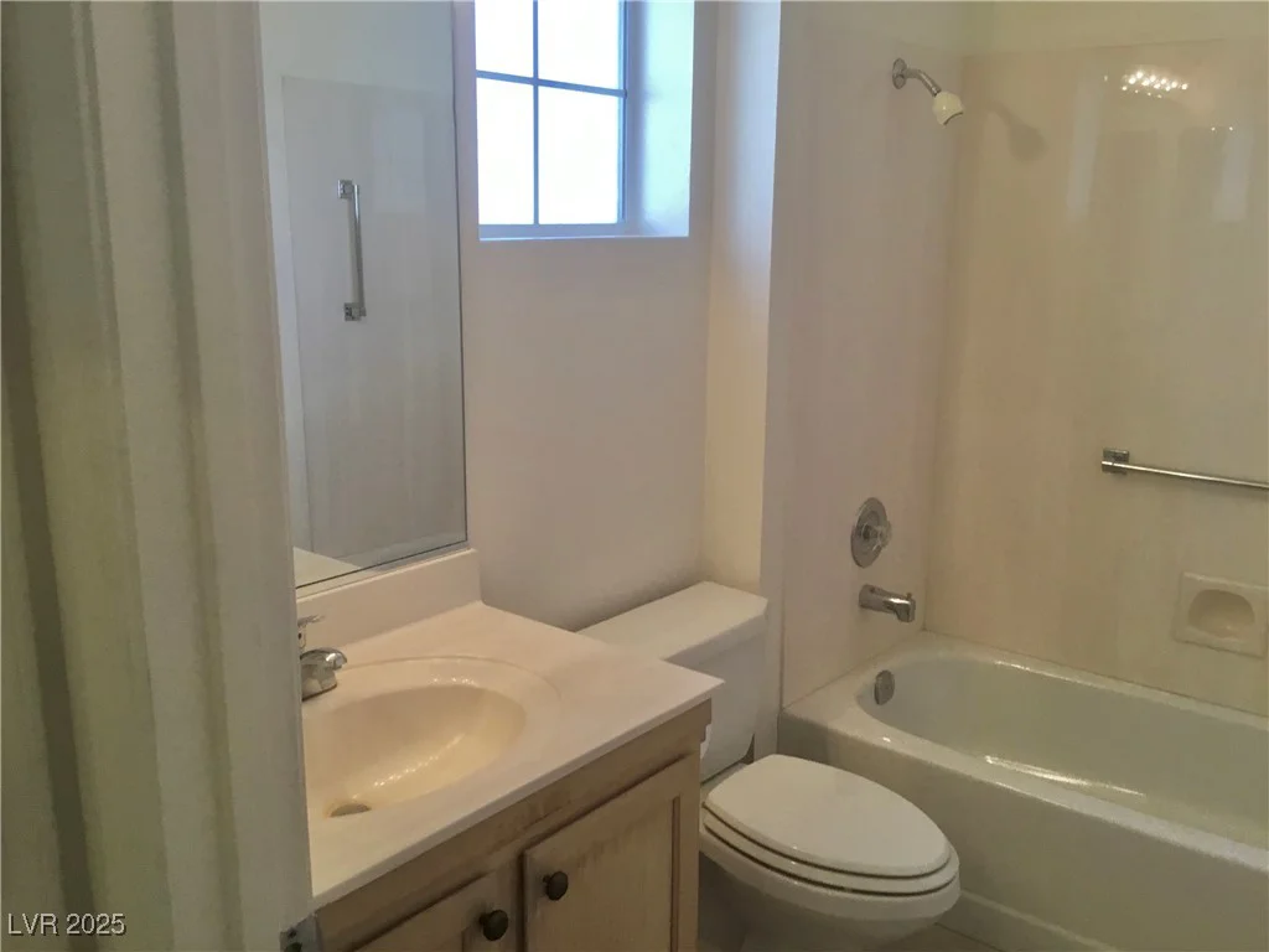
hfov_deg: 58.4
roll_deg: -0.7
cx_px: 634
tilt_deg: -13.5
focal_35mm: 31
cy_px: 476
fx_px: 1136
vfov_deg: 45.4
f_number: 2.4
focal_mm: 3.3
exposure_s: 1/30
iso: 32
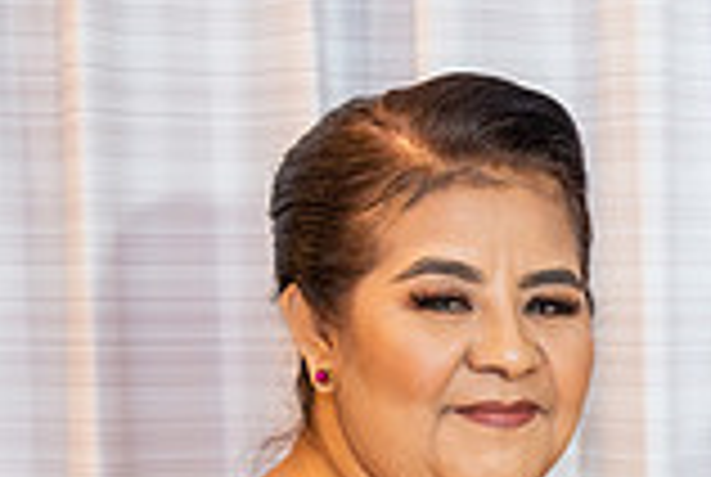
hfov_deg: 9.0
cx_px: 1149
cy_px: 732
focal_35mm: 220
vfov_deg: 6.2
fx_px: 4353
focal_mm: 55
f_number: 2.8
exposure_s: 1/100
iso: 320
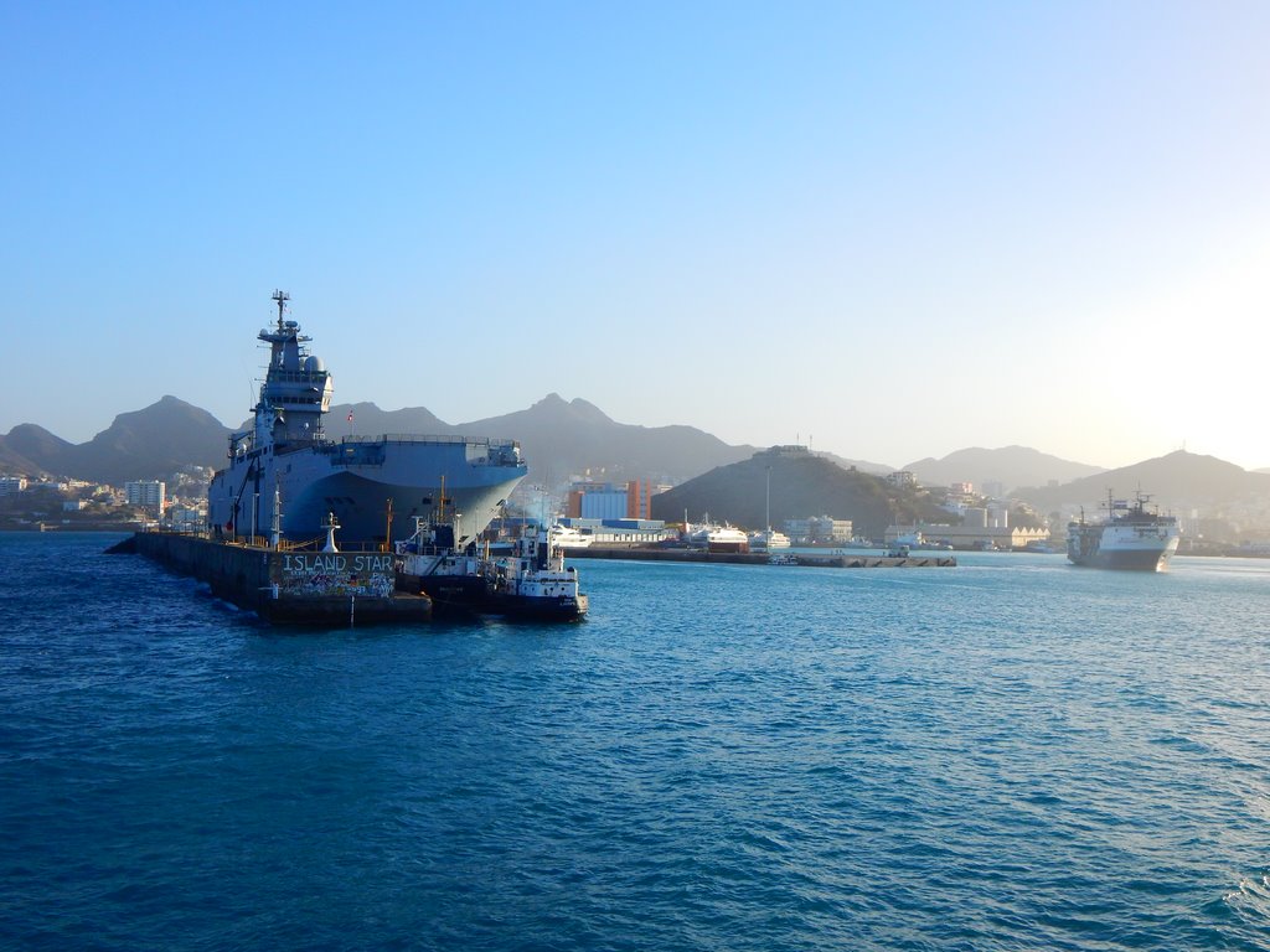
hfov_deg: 49.0
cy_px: 476
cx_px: 635
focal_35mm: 38
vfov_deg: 37.7
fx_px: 1394
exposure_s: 1/1500
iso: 125
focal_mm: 6.8
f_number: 3.4
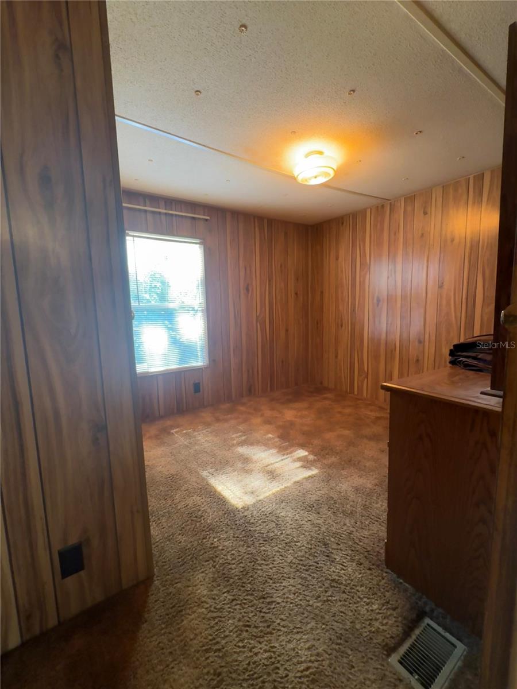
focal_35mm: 14
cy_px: 344
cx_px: 258
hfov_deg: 85.7
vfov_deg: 102.1
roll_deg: +1.6
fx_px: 279
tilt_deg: -7.6
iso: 32
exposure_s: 1/129
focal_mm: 2.22
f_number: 2.2
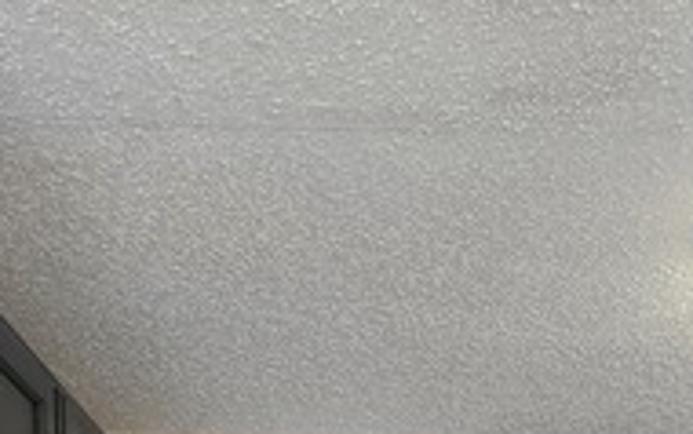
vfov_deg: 12.9
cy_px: 985
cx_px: 631
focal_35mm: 82
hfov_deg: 24.4
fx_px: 1550
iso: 320
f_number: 1.8
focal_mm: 6.4
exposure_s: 1/120
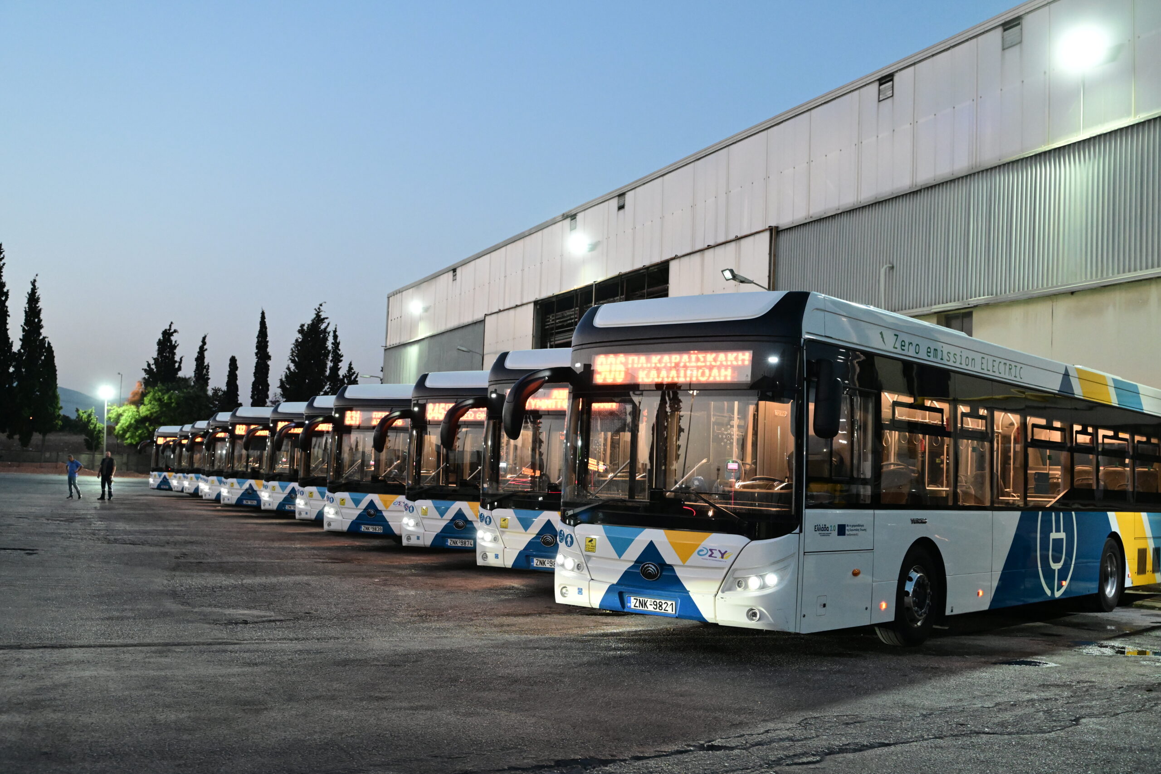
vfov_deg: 35.1
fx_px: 1225
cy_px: 387
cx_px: 580
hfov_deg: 50.7
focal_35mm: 38
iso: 6400
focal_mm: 38
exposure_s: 1/200
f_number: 3.5
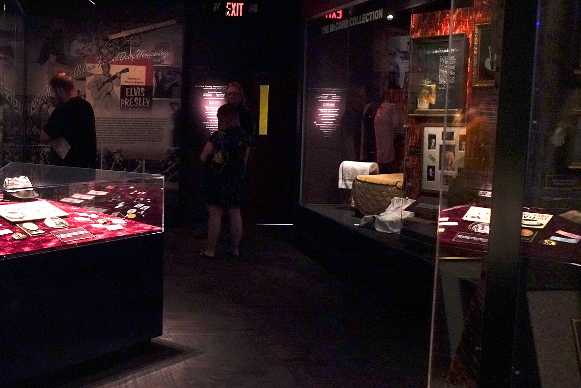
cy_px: 176
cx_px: 126
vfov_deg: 28.7
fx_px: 759
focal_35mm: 47
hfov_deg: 40.4
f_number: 4
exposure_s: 1/100
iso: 10000
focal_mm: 28
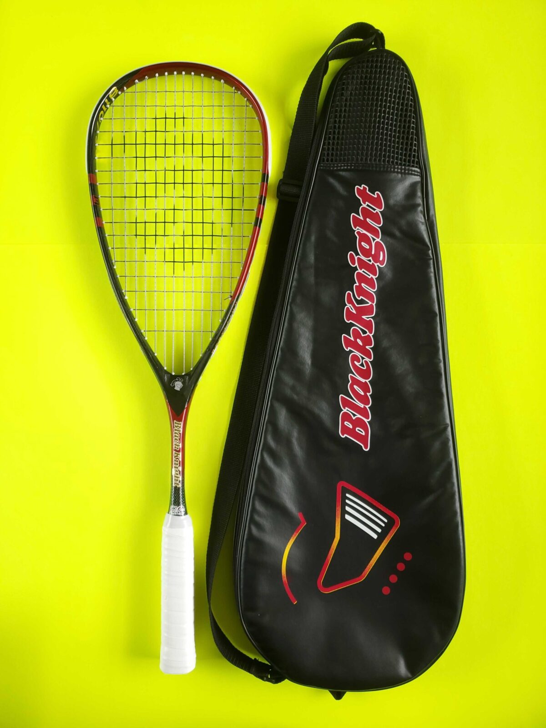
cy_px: 364
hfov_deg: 53.1
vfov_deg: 67.3
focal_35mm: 26
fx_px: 547
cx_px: 273
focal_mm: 4.3
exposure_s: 1/30
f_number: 1.5
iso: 50
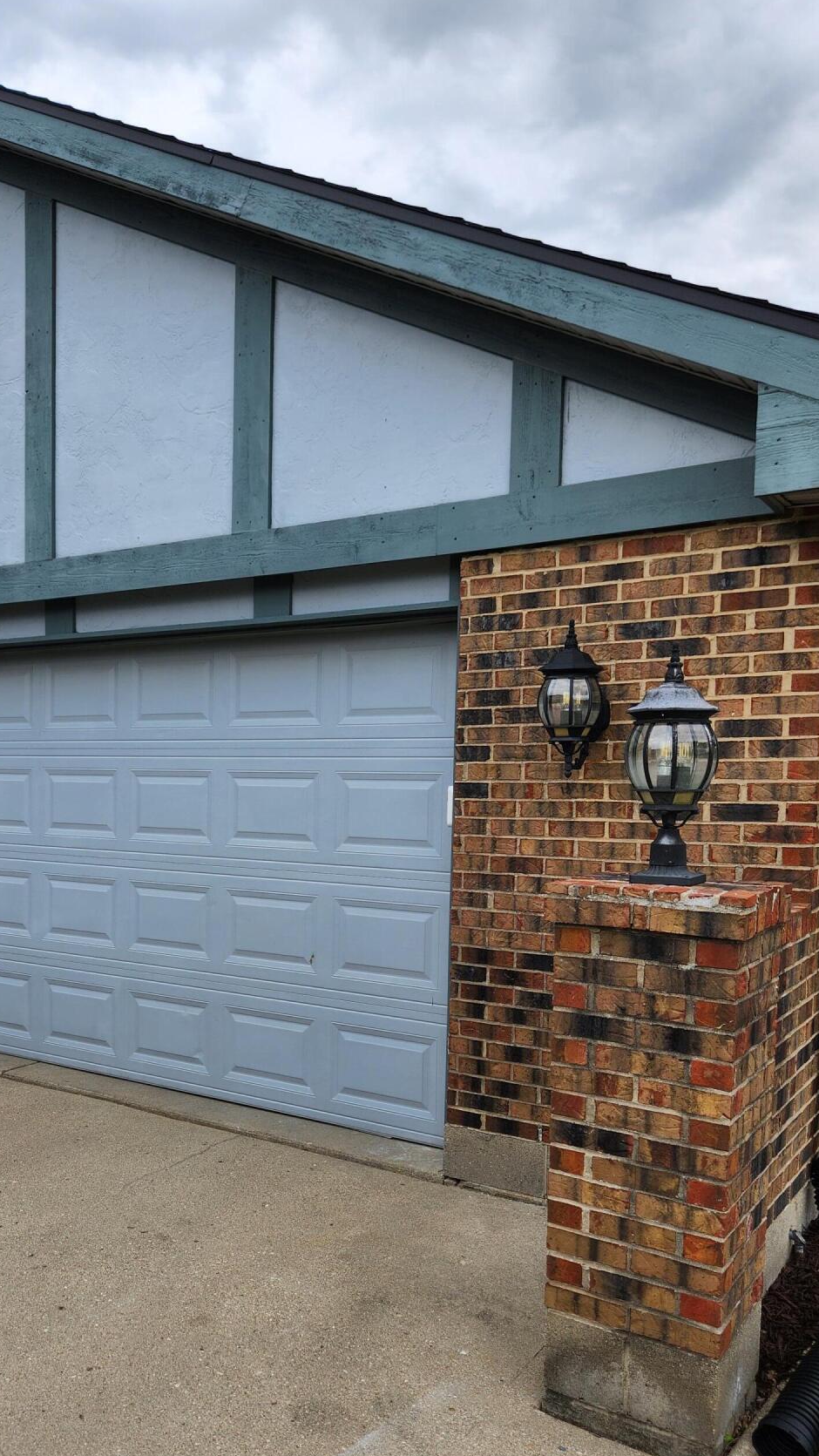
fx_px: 1158
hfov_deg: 38.6
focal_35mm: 30
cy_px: 847
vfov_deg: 63.9
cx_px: 281
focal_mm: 5.4
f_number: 1.8
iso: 20
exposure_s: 1/682
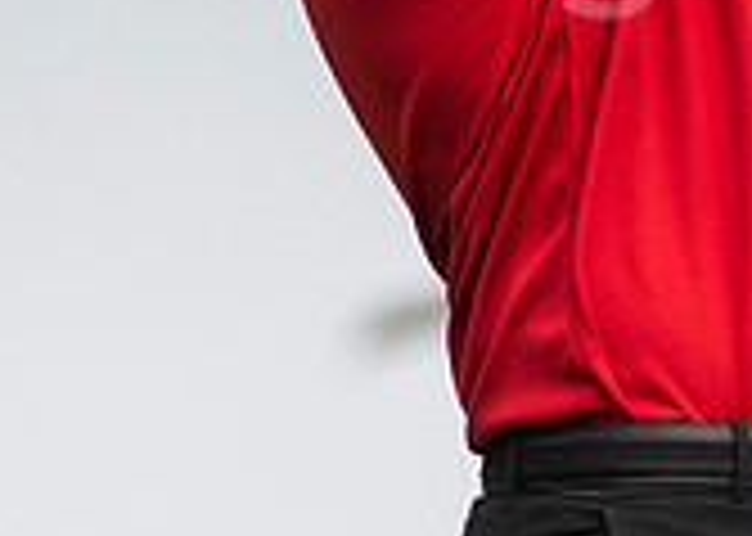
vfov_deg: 0.6
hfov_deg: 0.9
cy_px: -666
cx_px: 720
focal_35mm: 2223
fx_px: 47439
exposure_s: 1/4000
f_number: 4
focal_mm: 300
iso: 640
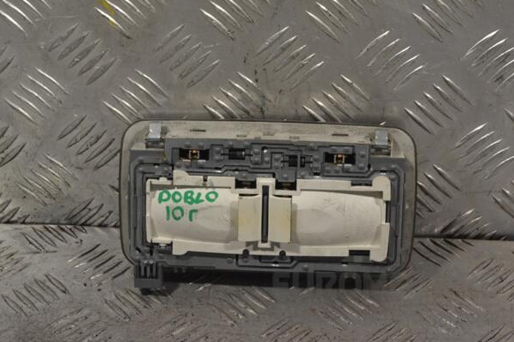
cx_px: 257
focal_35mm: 84
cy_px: 170
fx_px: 1192
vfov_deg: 16.3
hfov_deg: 24.3
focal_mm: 55
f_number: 10
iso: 3200
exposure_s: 1/400
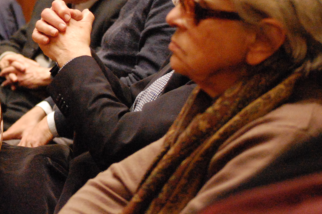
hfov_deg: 12.8
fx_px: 1421
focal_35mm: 159
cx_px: 17
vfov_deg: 8.6
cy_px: 33
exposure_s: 1/40
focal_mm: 55
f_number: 4
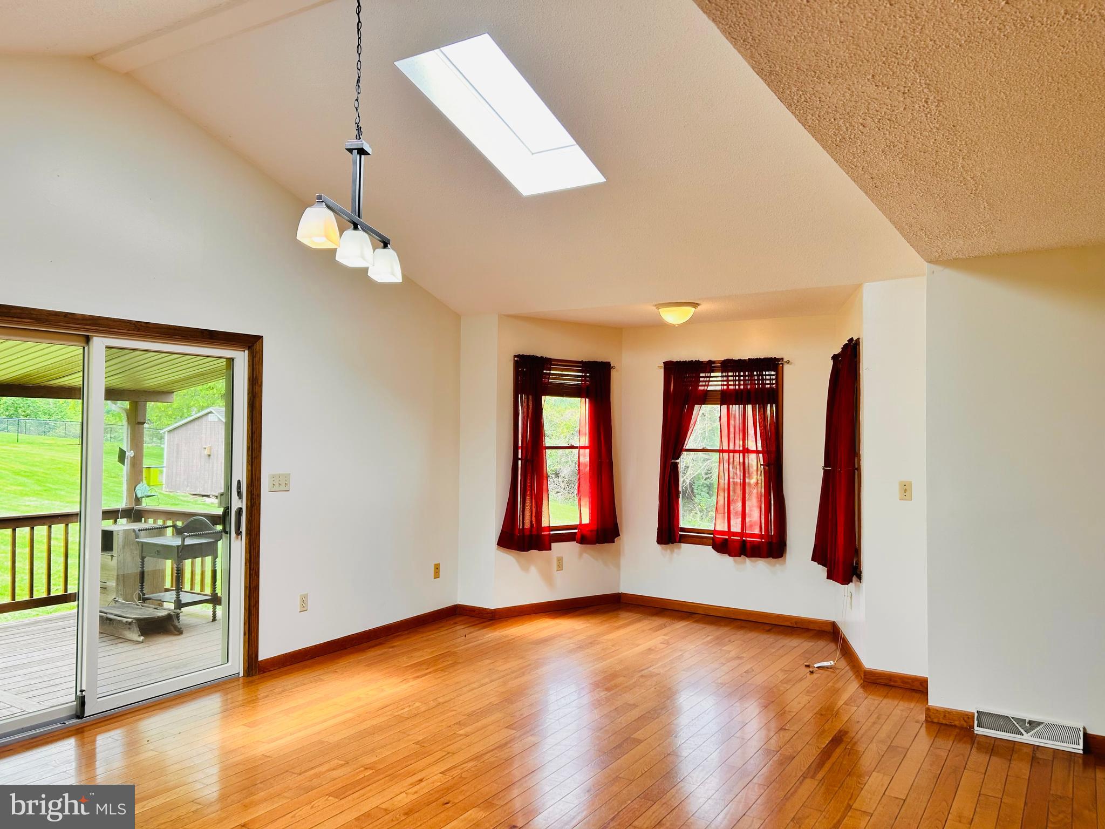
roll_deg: -0.3
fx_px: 830
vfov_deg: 53.1
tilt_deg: +1.1
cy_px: 414
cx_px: 552
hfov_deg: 67.3
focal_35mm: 26
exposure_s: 1/212
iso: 40
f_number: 1.5
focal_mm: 5.7
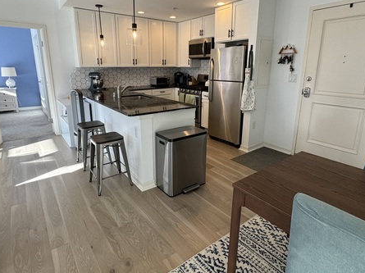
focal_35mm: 21
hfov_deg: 79.0
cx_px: 183
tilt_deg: -13.0
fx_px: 221
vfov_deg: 63.1
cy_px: 117
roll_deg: -0.3
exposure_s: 1/120
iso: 100
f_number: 2.2
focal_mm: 2.22
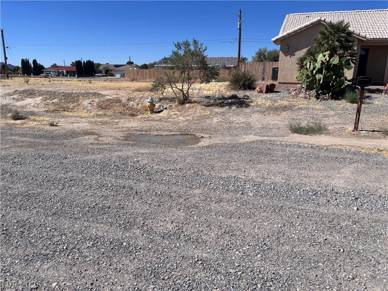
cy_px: 146
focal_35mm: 26
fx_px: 291
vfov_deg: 53.1
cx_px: 194
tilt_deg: -10.0
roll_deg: -1.3
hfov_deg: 67.3
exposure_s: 1/5952
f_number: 1.6
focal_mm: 5.96
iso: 50
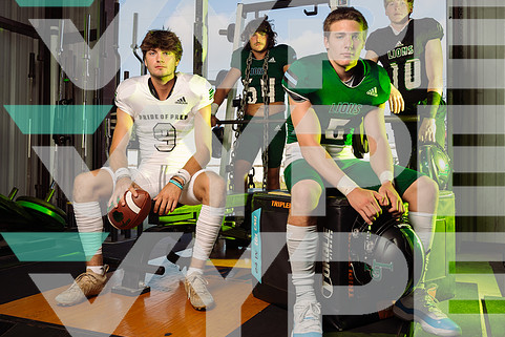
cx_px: 271
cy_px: 161
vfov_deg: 37.9
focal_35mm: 35
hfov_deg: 54.4
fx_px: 491
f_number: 6.3
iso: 80
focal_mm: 29
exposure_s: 1/250
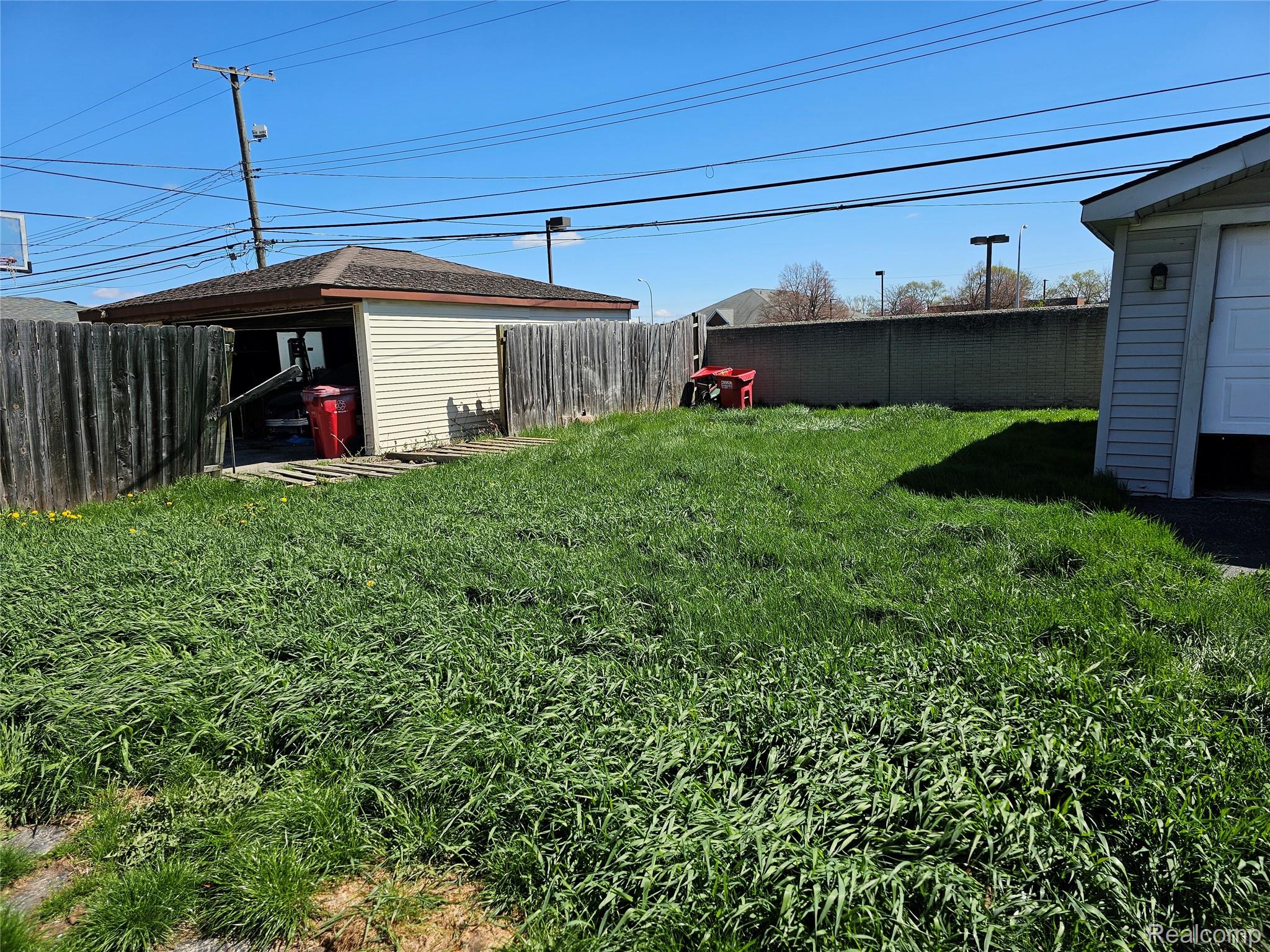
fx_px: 844
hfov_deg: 73.9
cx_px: 635
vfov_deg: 58.9
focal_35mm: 23
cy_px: 476
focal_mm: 6.3
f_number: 1.7
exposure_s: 1/1005
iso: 10
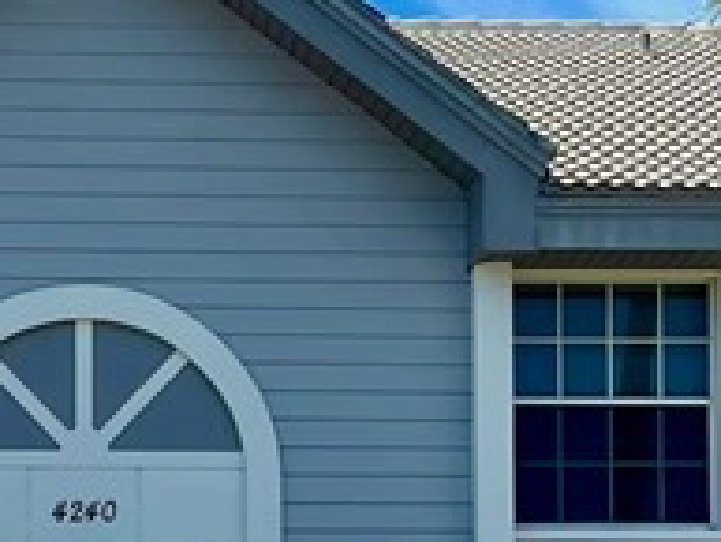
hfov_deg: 14.2
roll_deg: +1.1
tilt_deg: +4.1
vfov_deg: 10.4
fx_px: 2876
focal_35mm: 138
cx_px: 176
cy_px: 774
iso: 32
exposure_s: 1/3125
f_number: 1.6
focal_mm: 4.2
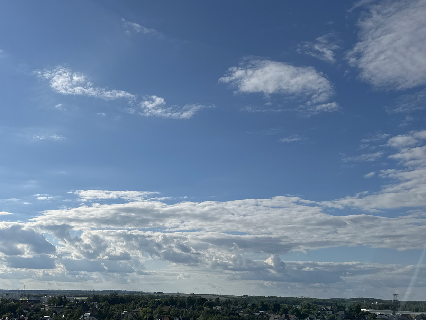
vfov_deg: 36.8
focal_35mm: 39
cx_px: 135
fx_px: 480
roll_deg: -1.2
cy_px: 162
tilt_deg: +14.7
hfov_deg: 46.9
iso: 80
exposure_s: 1/13699
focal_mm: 6.86
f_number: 1.78
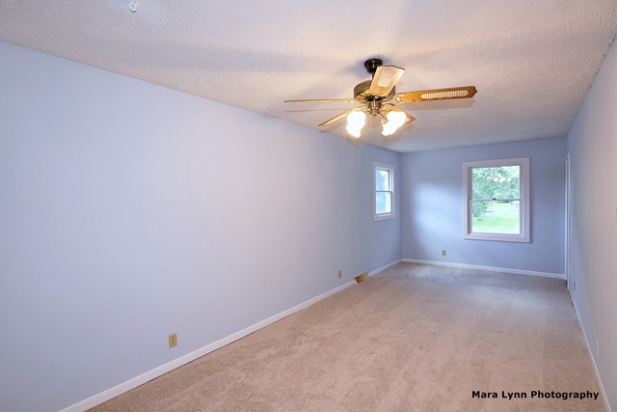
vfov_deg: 69.7
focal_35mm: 17
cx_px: 308
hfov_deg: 92.4
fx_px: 296
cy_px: 206
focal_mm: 11.5
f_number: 5.6
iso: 800
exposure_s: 1/125
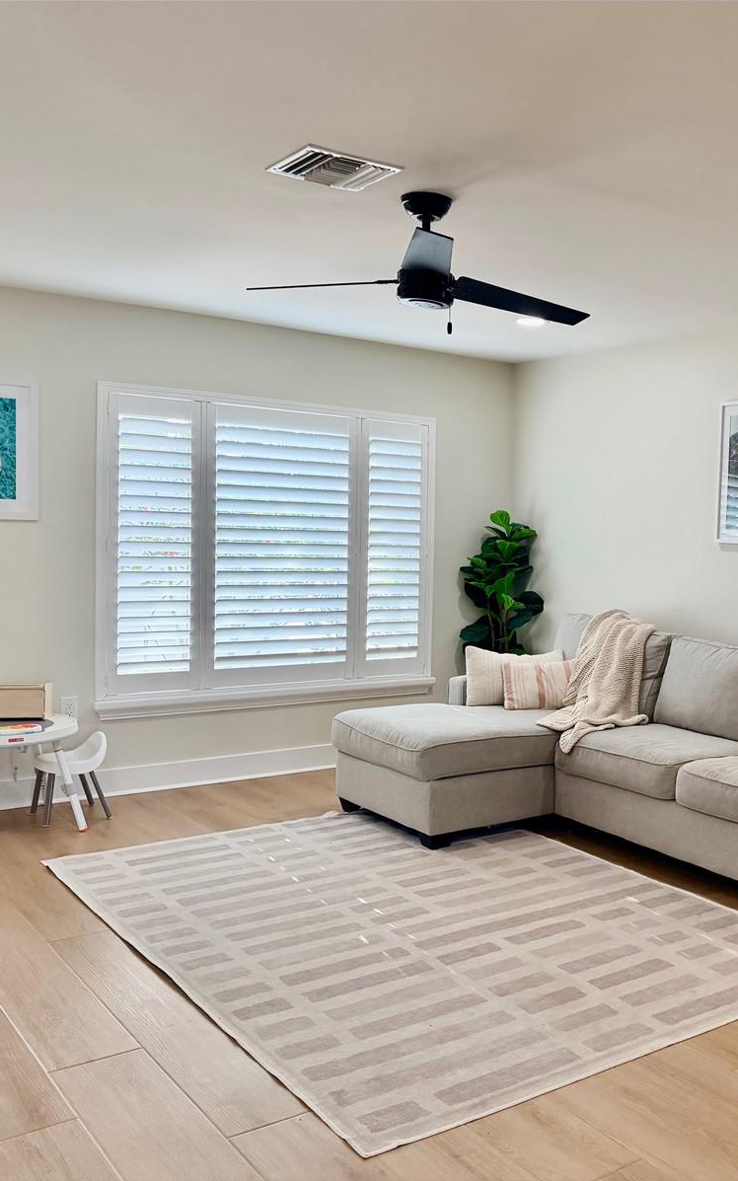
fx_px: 1094
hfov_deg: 35.8
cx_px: 610
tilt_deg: -2.4
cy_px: 591
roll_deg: -1.6
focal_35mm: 34
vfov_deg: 56.7
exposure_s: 1/216
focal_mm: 6.76
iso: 200
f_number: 1.78
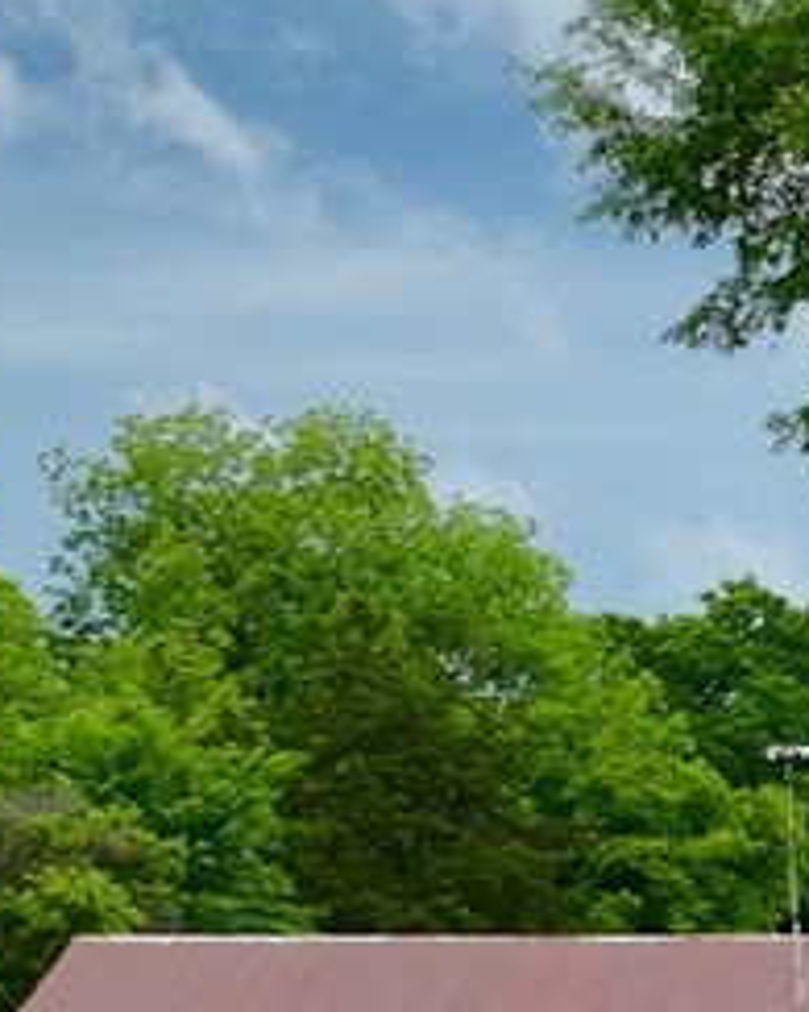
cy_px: 1340
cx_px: 2991
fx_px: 5510
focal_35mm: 184
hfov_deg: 6.9
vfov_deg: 10.3
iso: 120
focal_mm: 12.29
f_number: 2.8
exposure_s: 1/2000
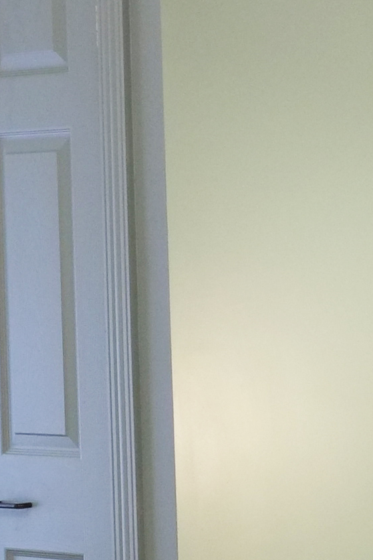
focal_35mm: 240
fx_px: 3727
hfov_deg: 5.7
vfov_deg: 8.6
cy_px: 326
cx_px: 56
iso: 800
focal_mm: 27
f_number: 2.8
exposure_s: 1/28
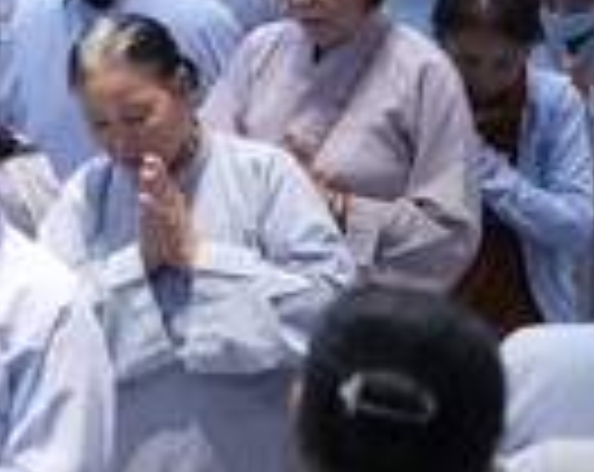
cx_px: -630
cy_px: -200
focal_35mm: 162
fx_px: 2842
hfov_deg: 10.8
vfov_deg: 9.3
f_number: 2
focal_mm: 35
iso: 5000
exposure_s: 1/640
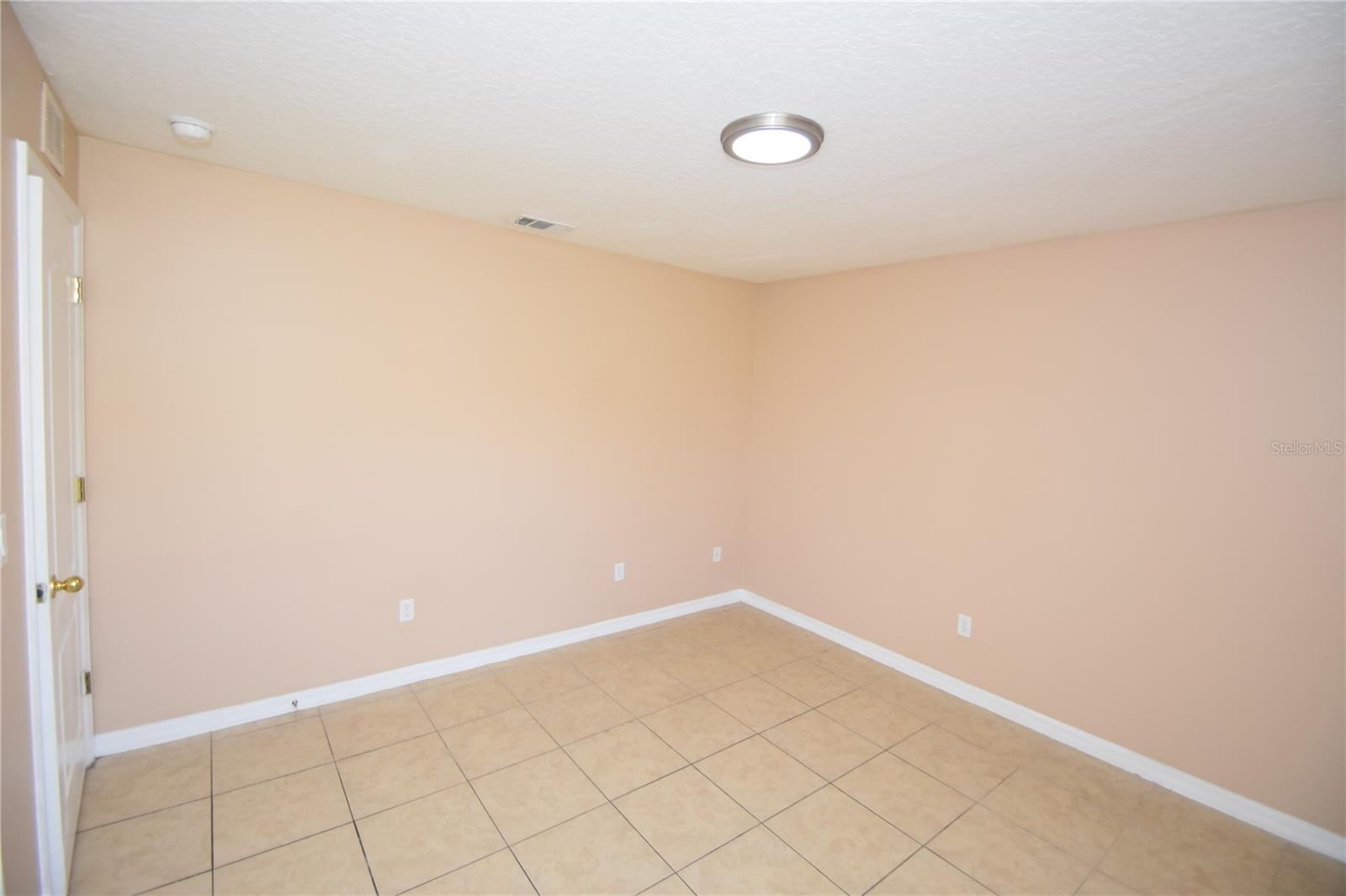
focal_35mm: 15
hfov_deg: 100.4
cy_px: 448
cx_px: 673
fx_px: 561
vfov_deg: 77.3
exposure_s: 1/60
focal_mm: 10
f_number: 4
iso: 250
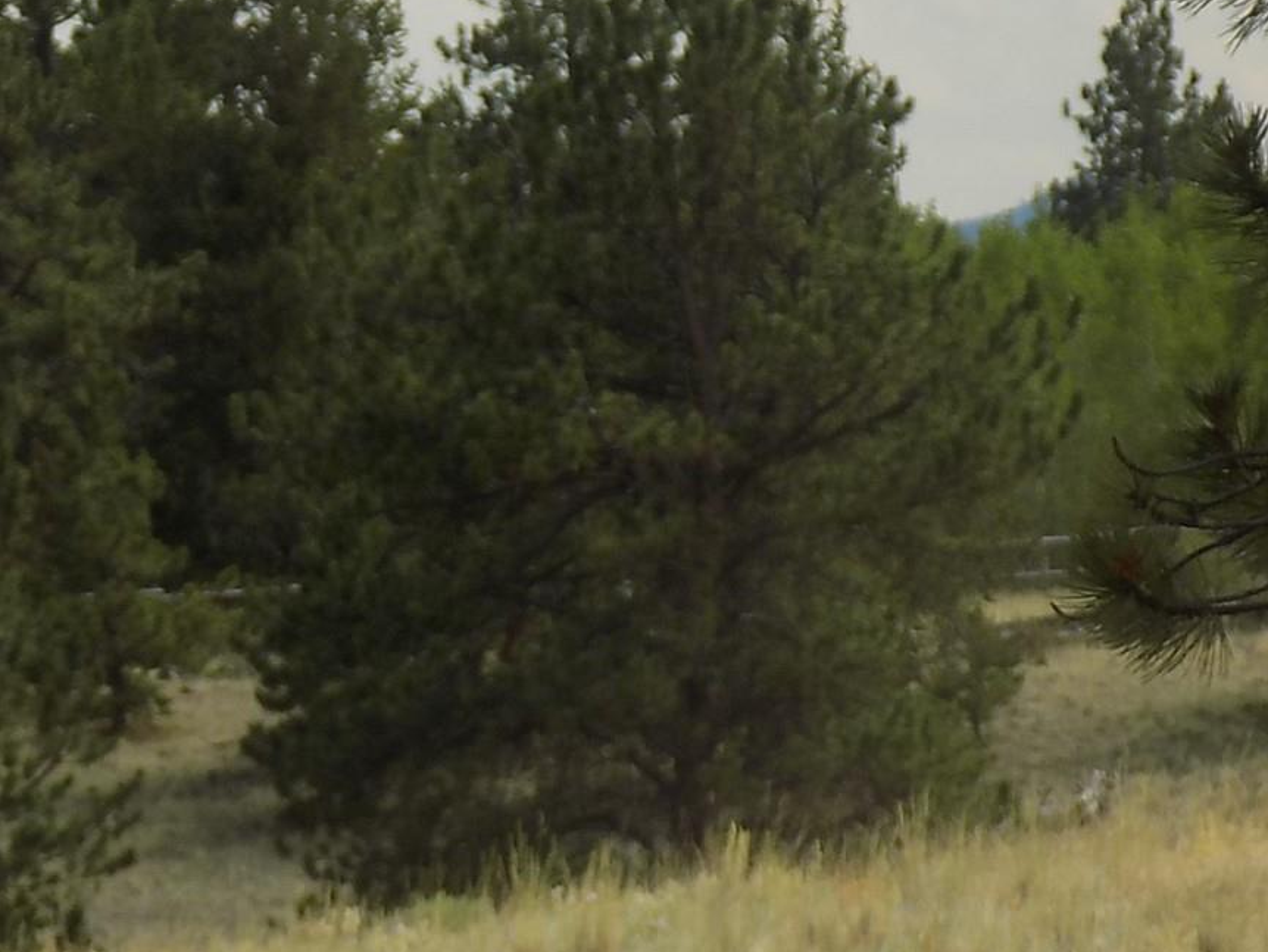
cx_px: 304
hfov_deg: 4.5
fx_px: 15975
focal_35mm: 436
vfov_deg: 3.4
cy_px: 664
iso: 80
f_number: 5.6
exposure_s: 1/250
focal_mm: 41.8
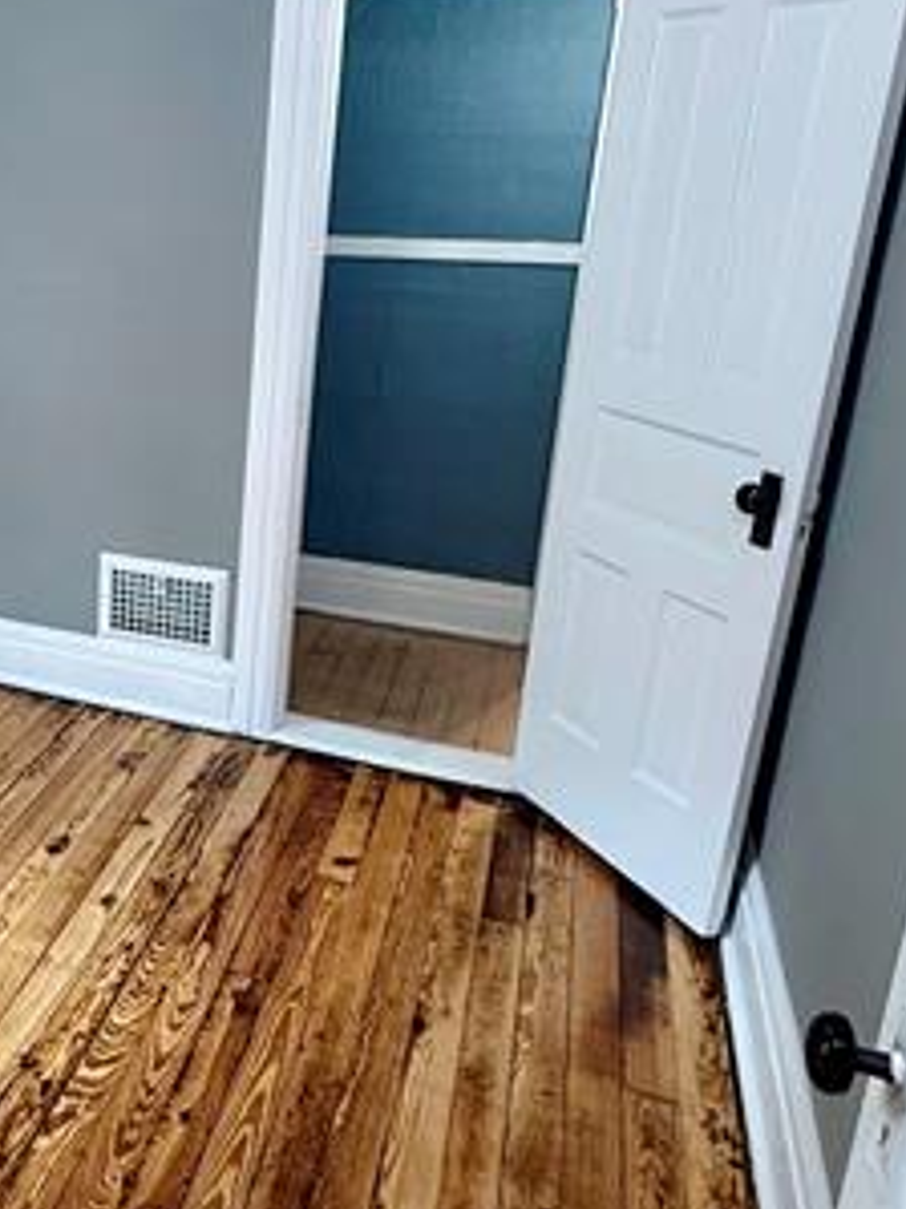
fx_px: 1257
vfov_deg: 51.2
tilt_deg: -16.1
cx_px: -16
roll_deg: +0.2
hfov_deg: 35.5
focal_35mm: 36
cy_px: 526
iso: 400
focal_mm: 2.22
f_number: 2.2
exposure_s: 1/60
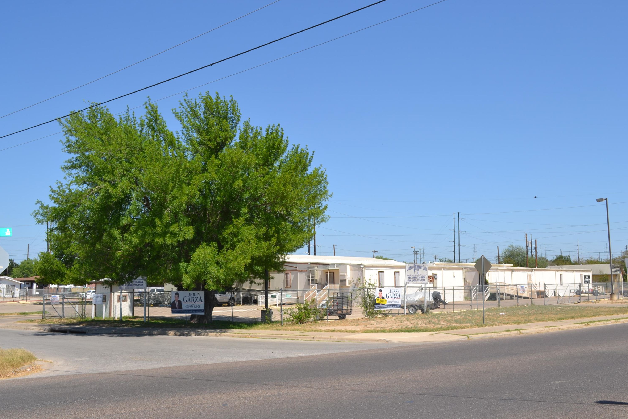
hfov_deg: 51.9
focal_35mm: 37
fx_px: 645
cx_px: 314
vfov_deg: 35.9
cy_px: 212
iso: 100
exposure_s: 1/200
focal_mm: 24
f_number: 8
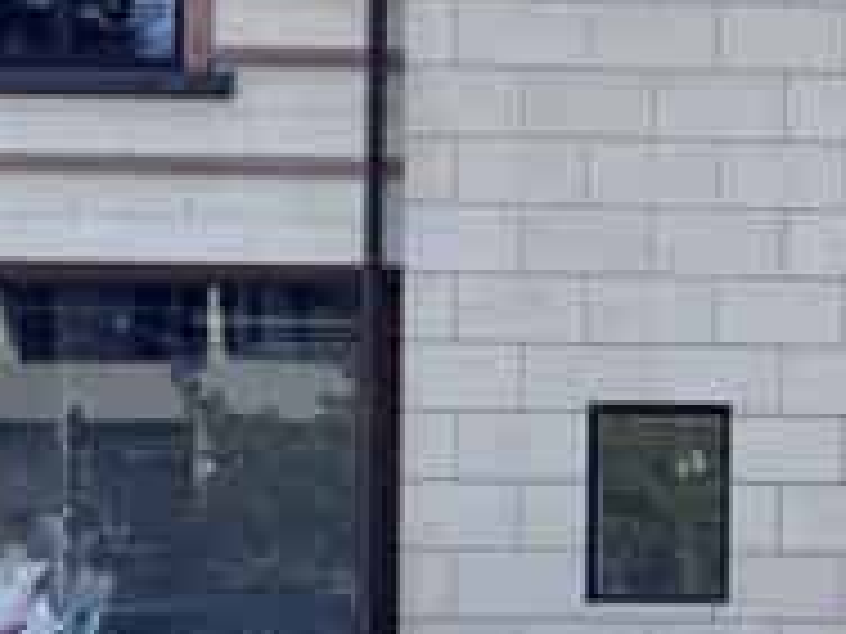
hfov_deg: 20.8
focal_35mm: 91
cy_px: 263
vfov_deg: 16.2
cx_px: 860
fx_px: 2224
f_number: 1.6
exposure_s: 1/2513
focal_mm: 5.96
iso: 50
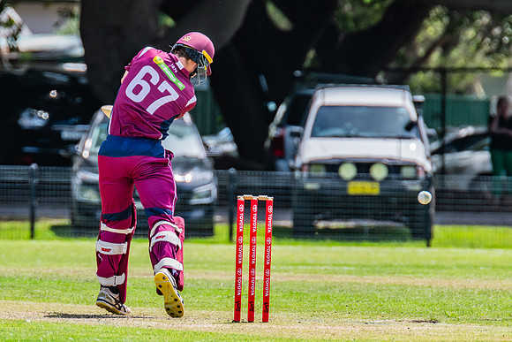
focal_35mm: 852
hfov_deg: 2.4
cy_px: 218
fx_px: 12120
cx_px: 175
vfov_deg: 1.6
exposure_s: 1/1250
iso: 800
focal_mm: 600
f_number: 9
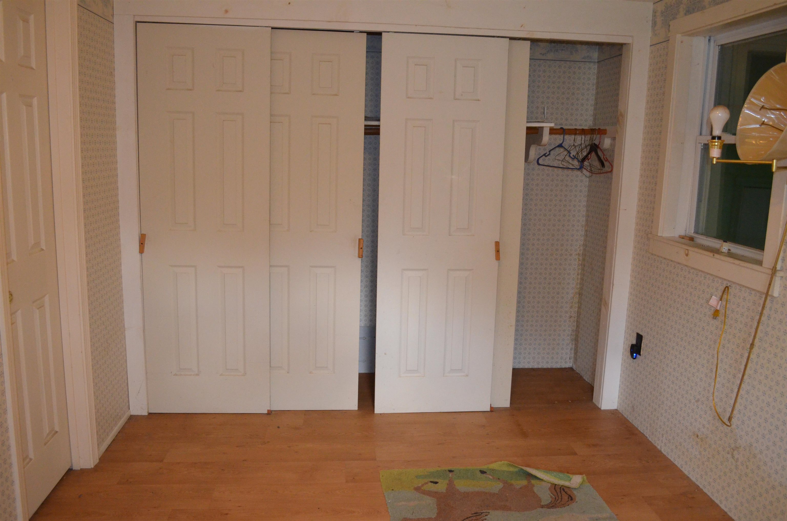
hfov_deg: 62.0
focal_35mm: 30
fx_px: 654
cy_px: 260
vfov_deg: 43.4
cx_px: 394
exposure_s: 1/60
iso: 2800
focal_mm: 20
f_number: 3.8
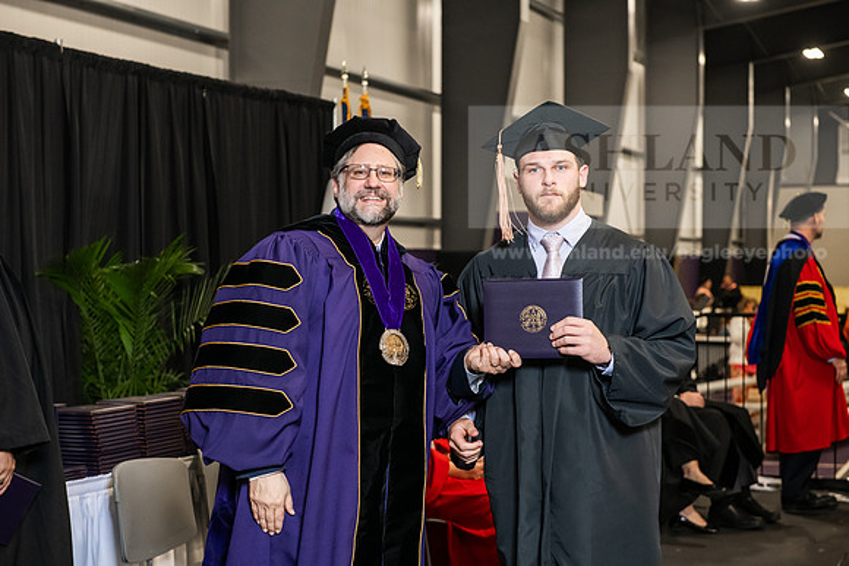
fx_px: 1651
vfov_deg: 19.5
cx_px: 424
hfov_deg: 28.8
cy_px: 283
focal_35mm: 70
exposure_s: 1/200
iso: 2500
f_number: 5
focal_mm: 70
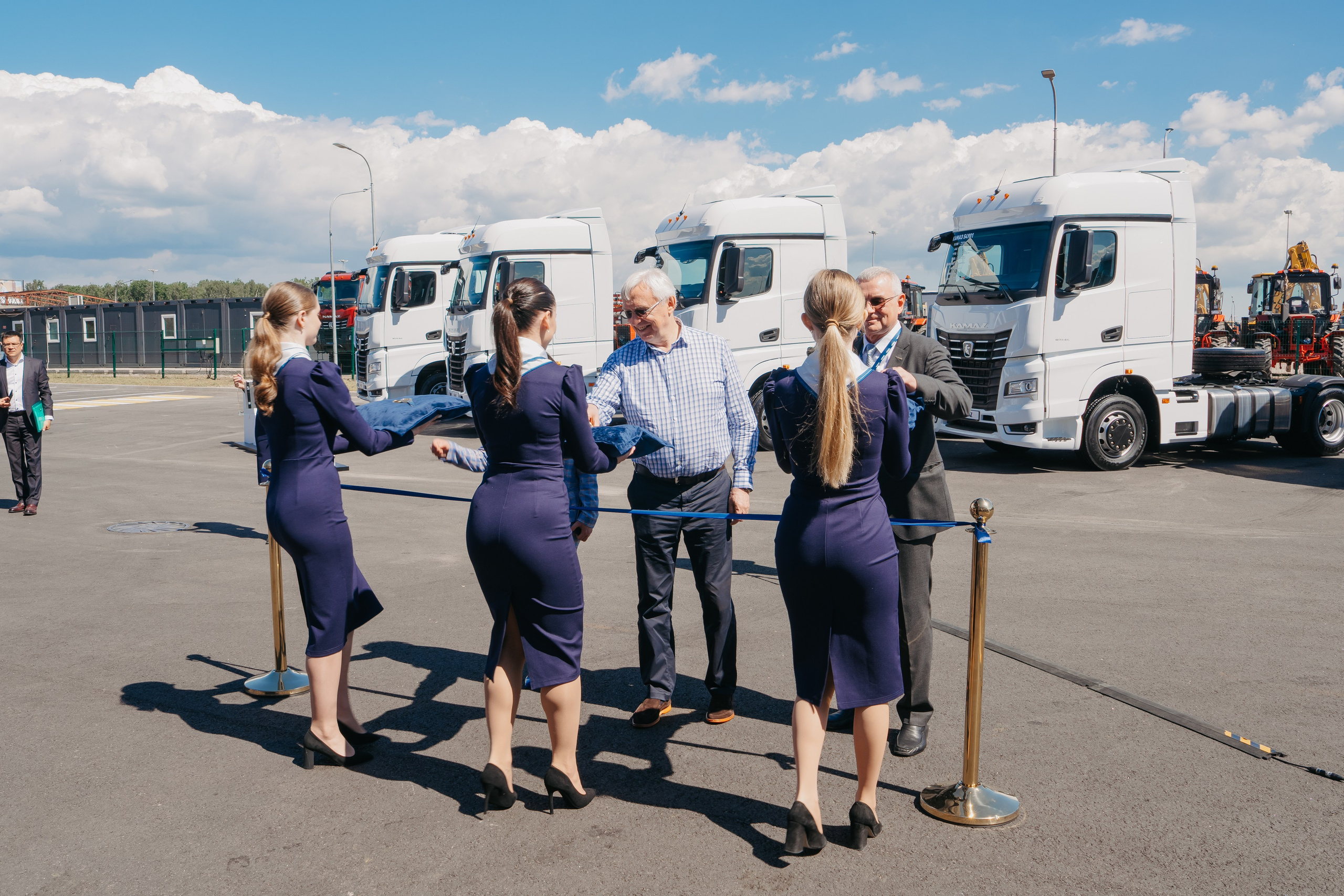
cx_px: 672
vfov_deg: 46.4
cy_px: 448
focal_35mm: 28
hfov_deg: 65.5
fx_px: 1045
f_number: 13
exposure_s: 1/125
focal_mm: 28
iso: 160
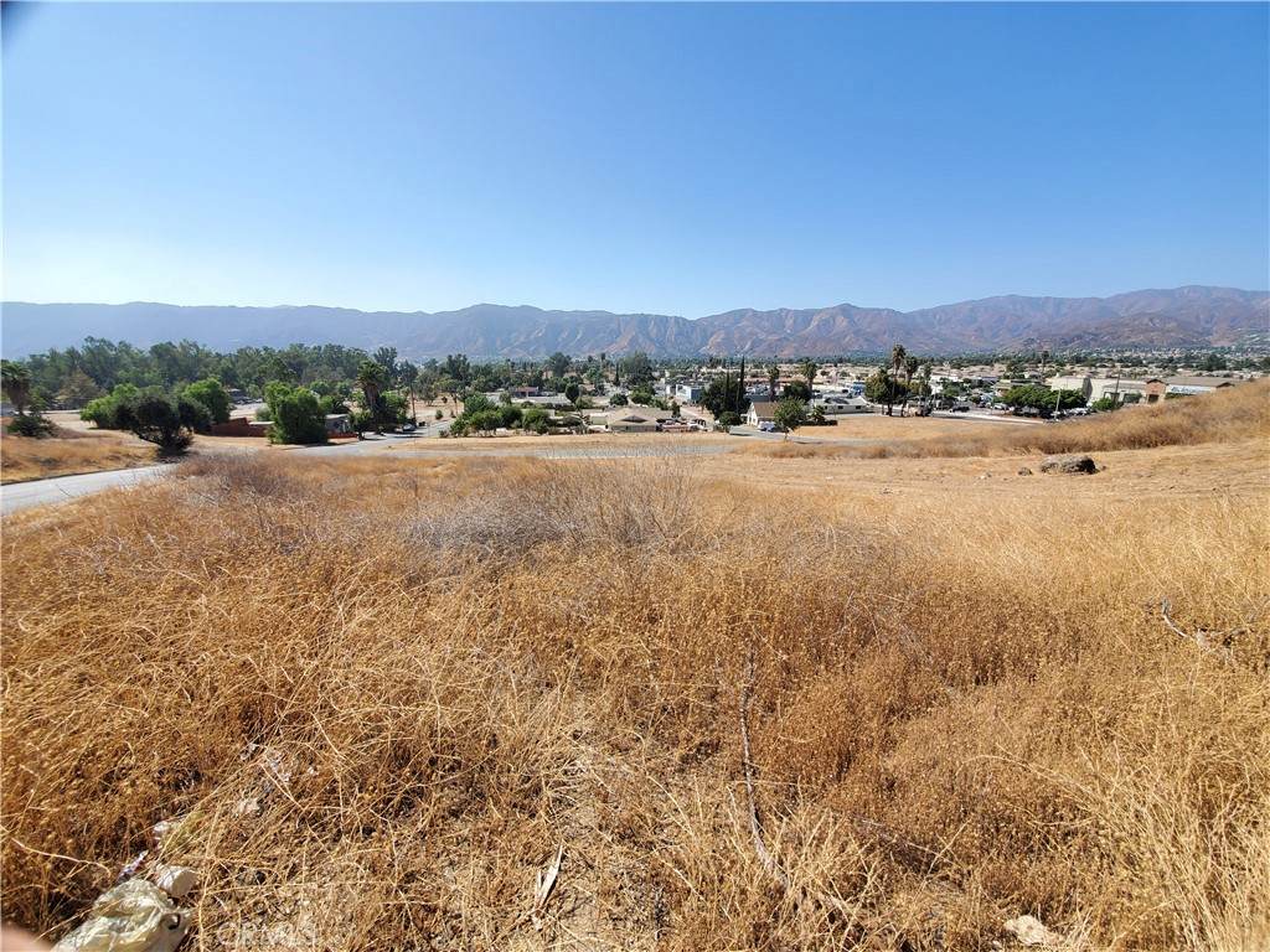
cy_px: 476
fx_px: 477
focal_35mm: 13
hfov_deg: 106.2
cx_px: 635
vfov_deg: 89.9
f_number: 2.2
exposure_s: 1/800
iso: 50
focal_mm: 1.8
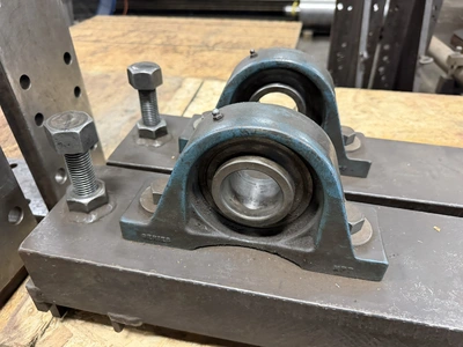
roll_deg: -0.2
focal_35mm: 24
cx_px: 232
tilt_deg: -36.1
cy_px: 174
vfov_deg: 56.8
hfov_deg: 71.6
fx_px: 321
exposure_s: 1/60
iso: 800
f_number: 1.78
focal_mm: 6.76
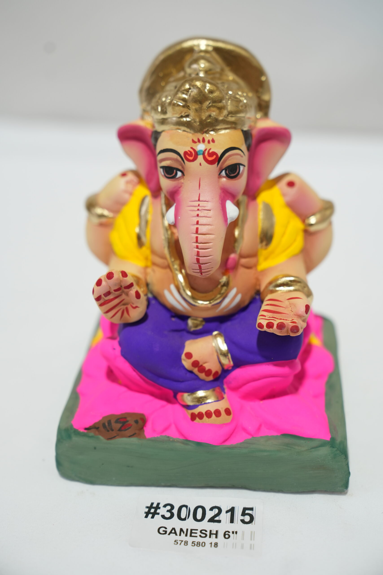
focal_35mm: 55
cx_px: 192
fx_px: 878
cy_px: 288
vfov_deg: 36.2
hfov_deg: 24.6
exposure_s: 1/200
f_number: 3.5
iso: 640
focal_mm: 55
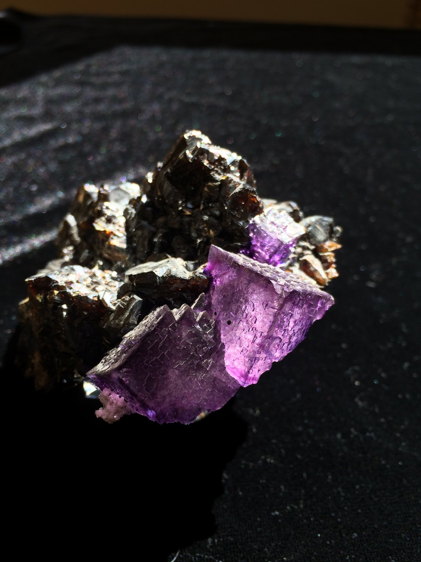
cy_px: 281
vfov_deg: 61.7
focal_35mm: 29
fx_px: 470
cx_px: 210
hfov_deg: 48.2
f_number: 2.2
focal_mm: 4.15
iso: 32
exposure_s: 1/120
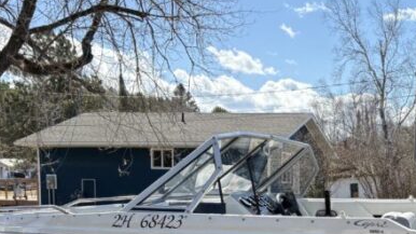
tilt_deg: -7.4
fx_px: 728
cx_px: 361
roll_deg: -1.1
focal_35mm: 66
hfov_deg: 30.7
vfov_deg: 17.6
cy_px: 264
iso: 64
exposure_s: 1/2364
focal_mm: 5.96
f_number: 1.6
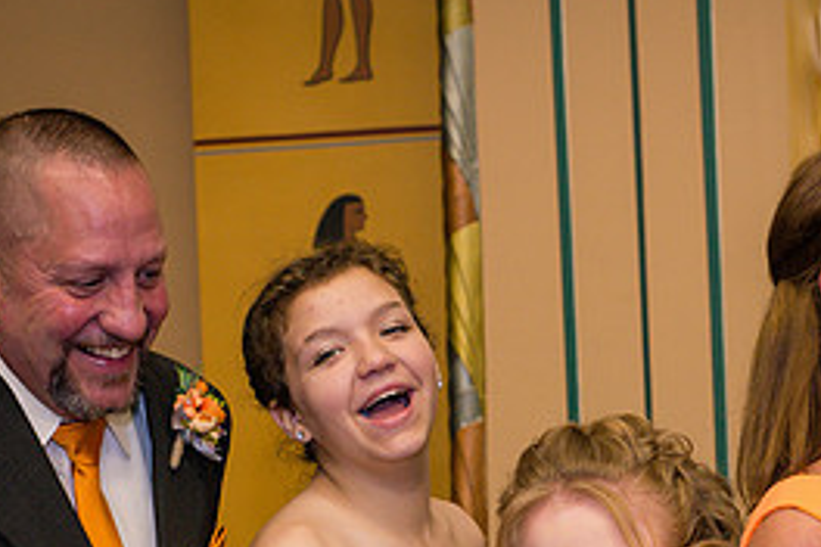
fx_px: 2508
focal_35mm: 110
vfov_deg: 12.3
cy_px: 561
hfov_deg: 18.4
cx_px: 659
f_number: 5
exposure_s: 1/125
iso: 800
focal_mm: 50
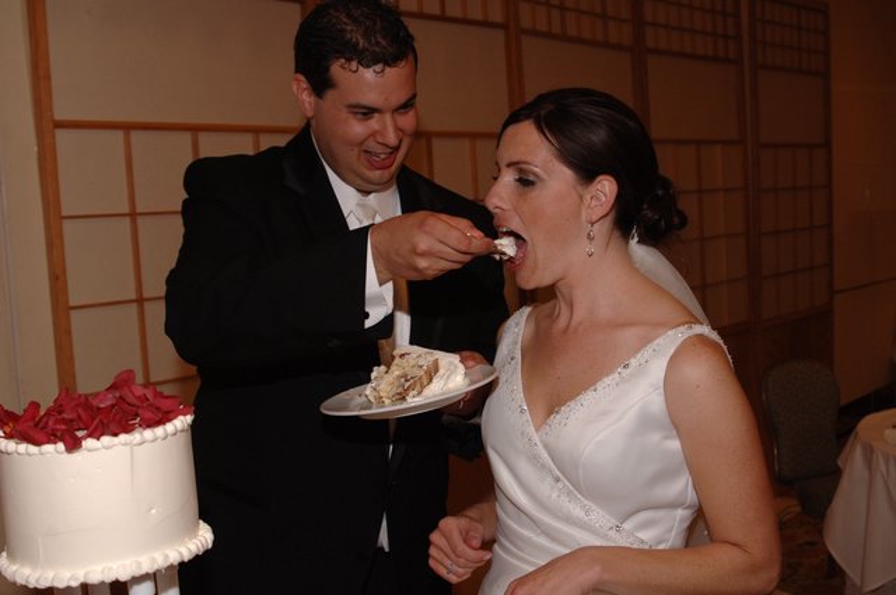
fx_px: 1119
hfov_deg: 43.7
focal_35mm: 45
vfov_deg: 29.8
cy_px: 298
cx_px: 448
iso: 400
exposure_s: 1/50
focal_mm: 30
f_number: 5.6
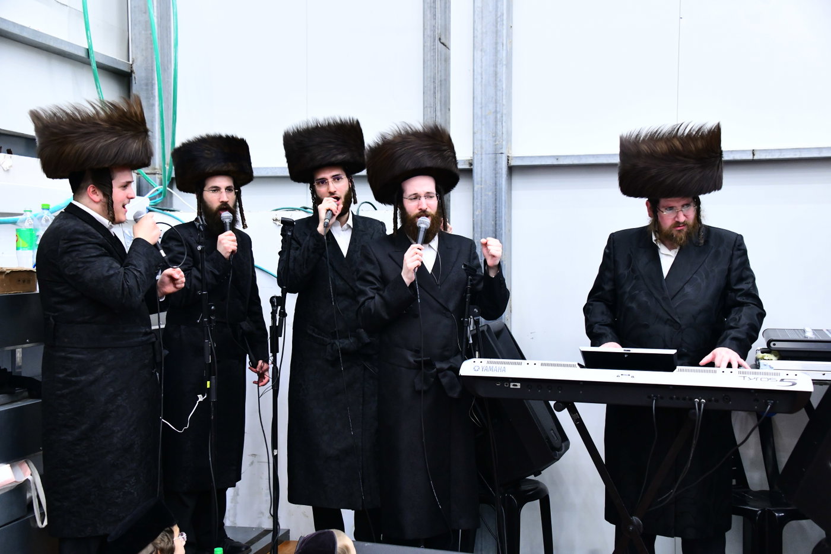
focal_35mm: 48
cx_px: 416
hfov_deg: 41.1
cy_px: 277
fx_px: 1108
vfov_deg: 28.1
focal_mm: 48
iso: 4000
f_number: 5.6
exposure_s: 1/250
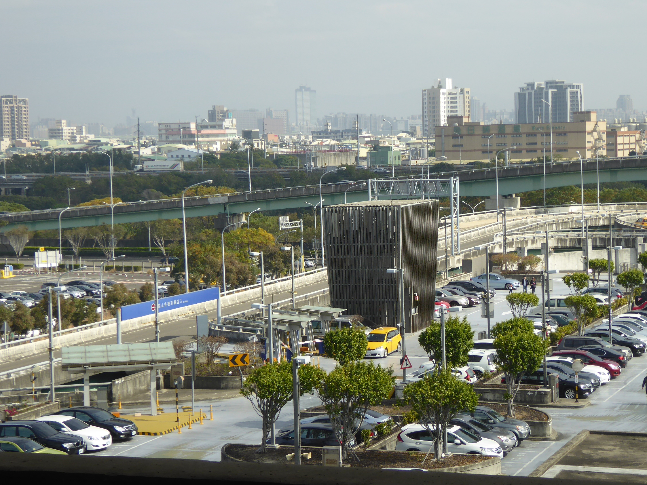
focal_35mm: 90
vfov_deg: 16.4
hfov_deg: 21.8
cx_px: 344
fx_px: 1682
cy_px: 246
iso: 100
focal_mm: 13.2
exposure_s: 1/500
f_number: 4.6
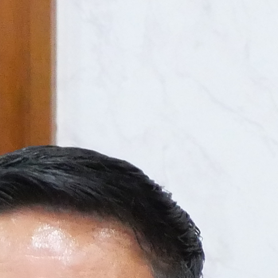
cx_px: 50
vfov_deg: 2.8
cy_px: 608
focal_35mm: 631
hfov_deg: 2.8
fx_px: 5733
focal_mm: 47
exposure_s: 1/20
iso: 3200
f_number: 5.6
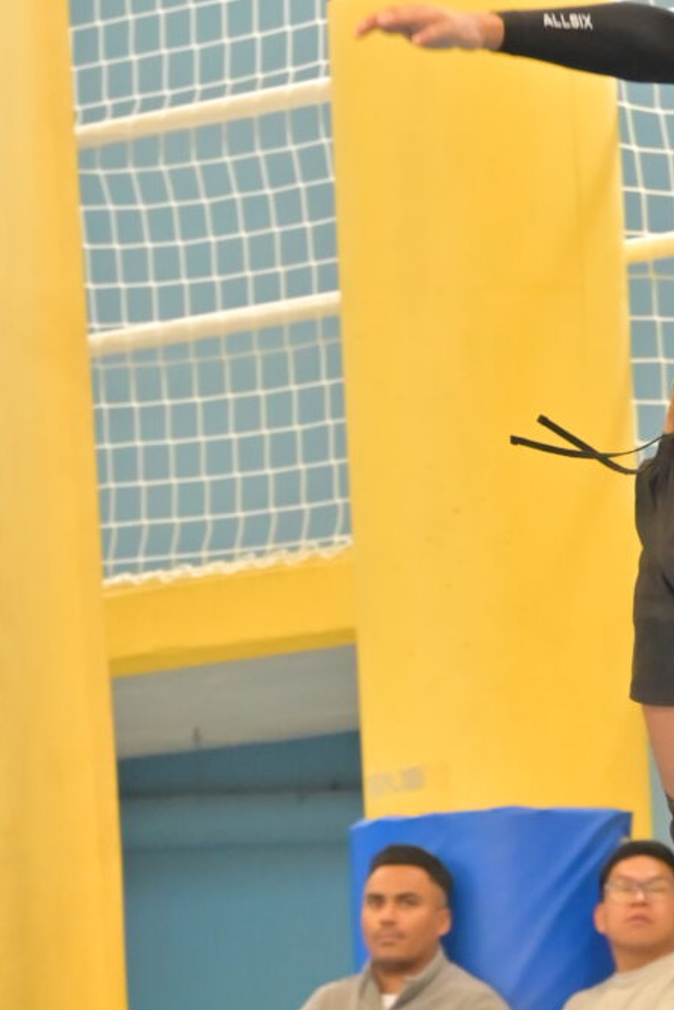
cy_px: 288
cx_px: 710
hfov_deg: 4.2
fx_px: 9262
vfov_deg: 6.2
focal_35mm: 330
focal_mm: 86
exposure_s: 1/640
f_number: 4.5
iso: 2500
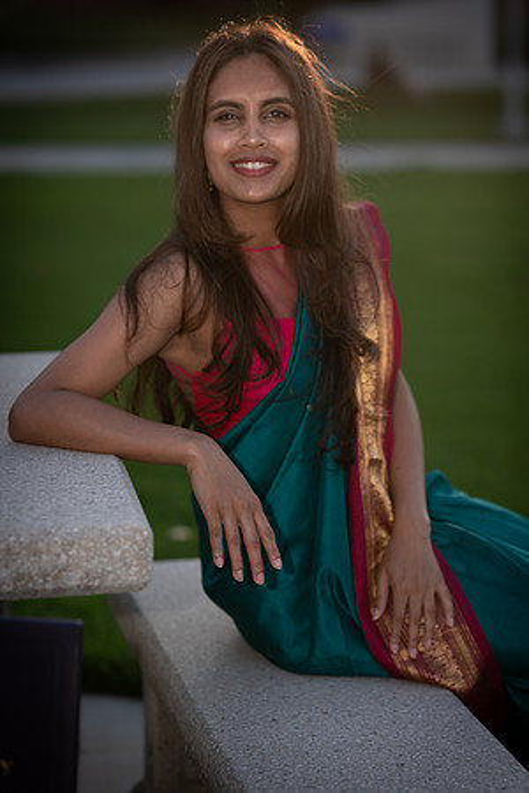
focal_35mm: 85
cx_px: 264
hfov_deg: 16.1
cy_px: 396
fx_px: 1873
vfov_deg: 23.9
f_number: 2.5
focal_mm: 85
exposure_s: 1/640
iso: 100
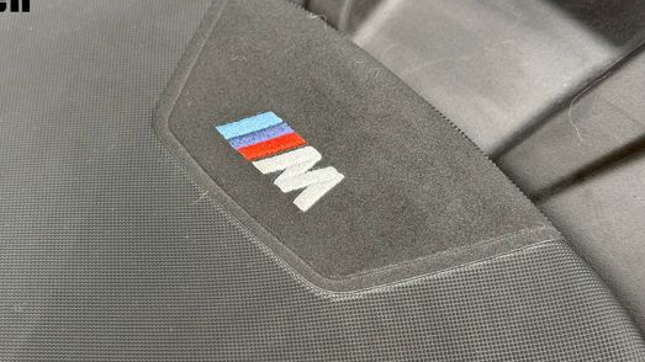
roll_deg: +1.2
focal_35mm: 64
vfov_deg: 18.8
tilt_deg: -33.2
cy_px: 225
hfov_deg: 32.8
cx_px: 266
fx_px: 1094
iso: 100
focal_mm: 6.76
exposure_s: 1/611
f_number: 1.78
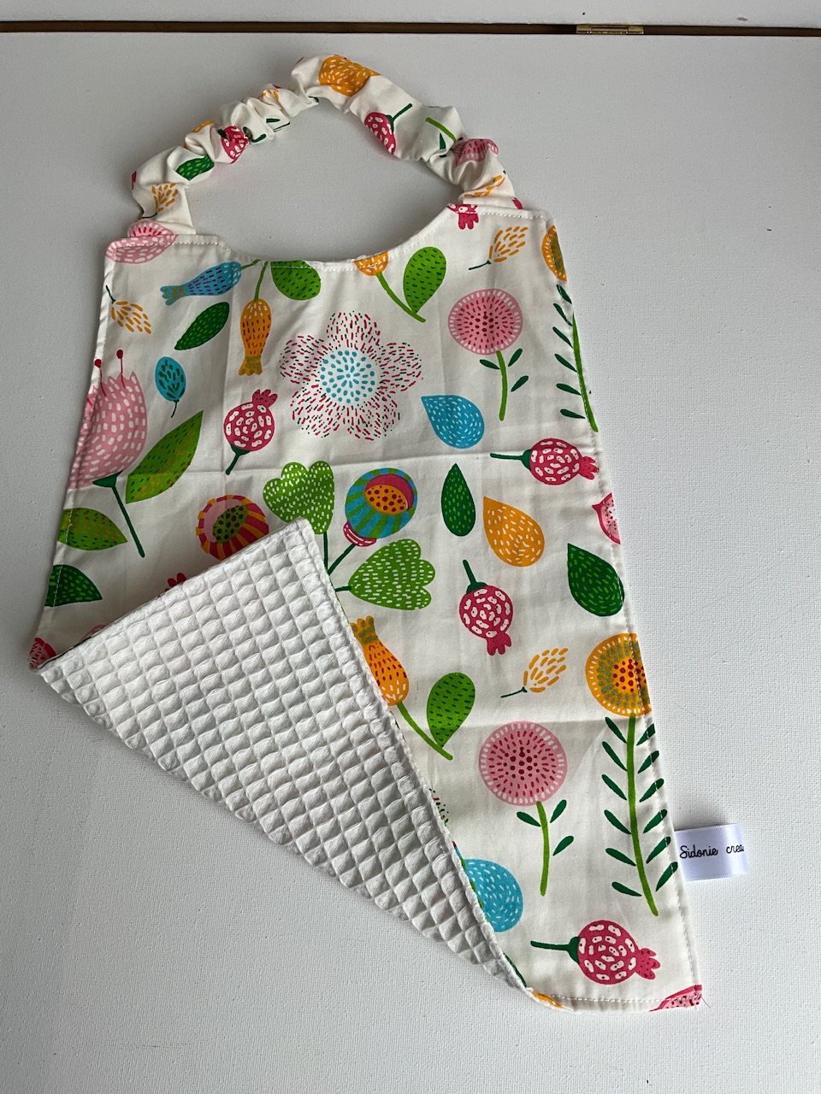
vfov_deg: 61.7
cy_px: 547
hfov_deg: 48.2
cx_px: 410
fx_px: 917
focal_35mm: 29
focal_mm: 3
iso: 25
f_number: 1.8
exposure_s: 1/442
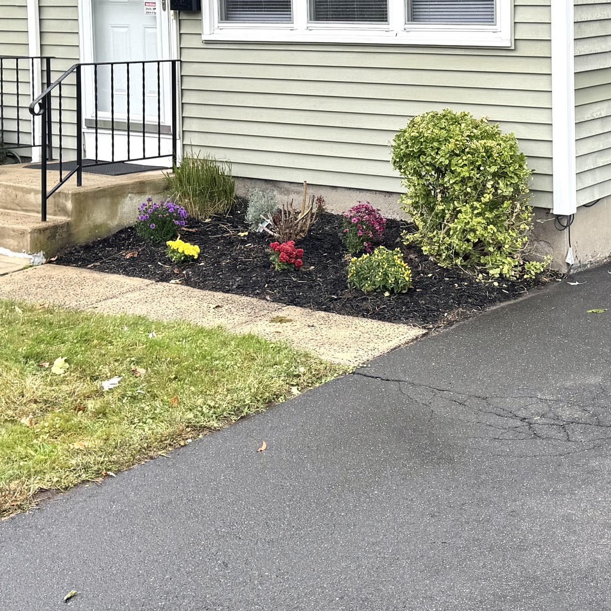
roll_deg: +1.0
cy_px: 74
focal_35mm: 64
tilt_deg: -5.0
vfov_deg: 26.1
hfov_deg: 26.7
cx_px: 406
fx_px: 1278
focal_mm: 6.76
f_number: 1.78
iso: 64
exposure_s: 1/222
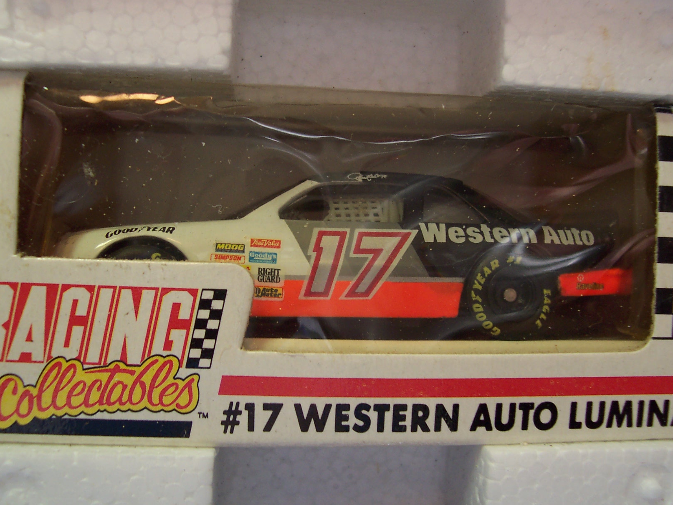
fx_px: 739
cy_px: 250
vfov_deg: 37.7
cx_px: 345
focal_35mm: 38
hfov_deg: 49.0
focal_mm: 5.6
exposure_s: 1/45
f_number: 2.8
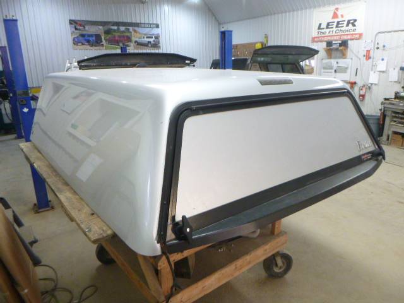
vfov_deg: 54.9
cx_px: 202
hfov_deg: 69.4
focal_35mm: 25
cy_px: 152
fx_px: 292
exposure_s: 1/20
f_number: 3.9
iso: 400
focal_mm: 4.5
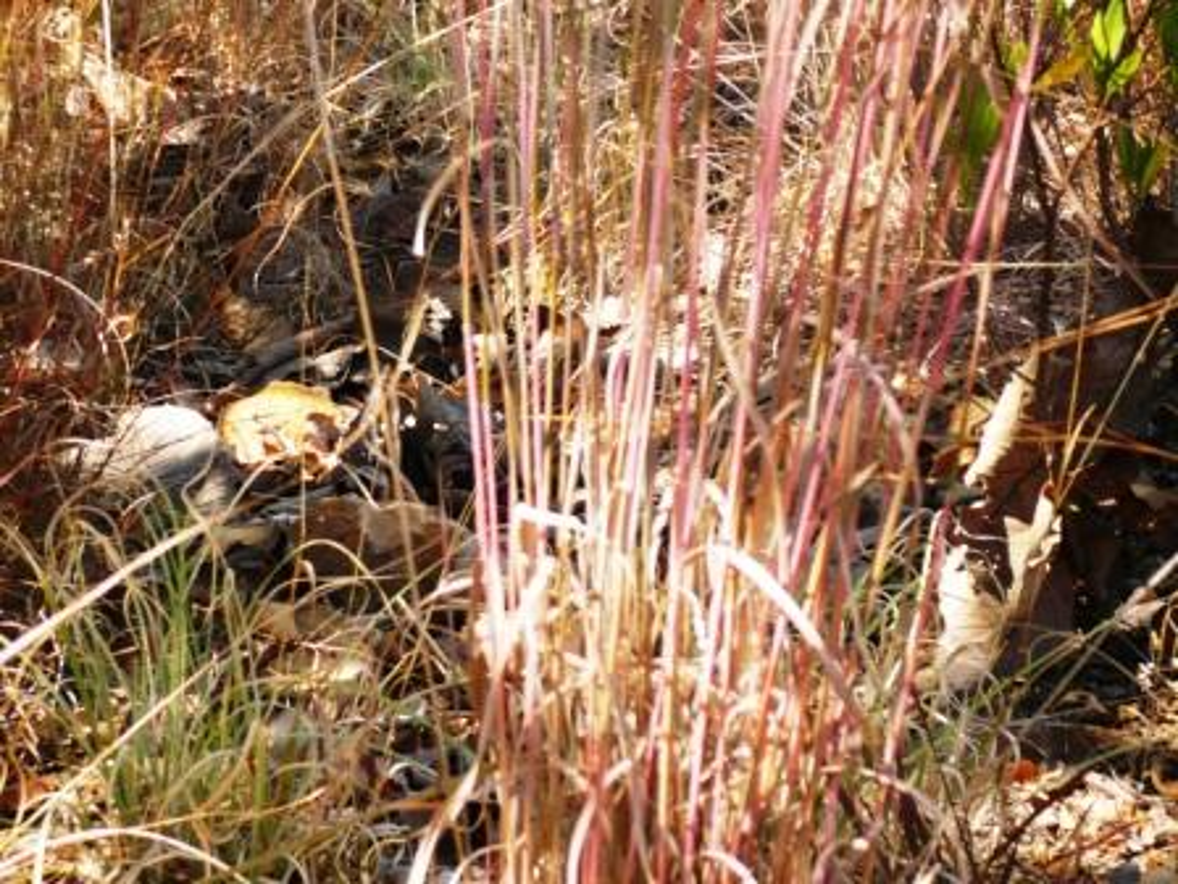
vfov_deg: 14.1
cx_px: 589
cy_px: 442
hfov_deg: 18.7
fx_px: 3573
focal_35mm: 105
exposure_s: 1/80
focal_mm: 17.4
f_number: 5
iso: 100
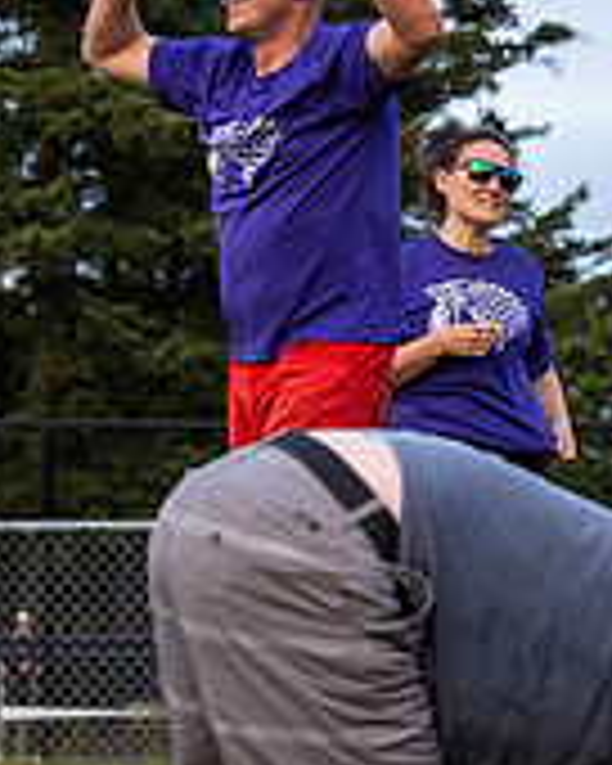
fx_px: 4664
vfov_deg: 9.4
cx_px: 511
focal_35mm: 206
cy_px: 180
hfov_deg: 7.5
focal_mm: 40
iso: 800
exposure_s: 1/500
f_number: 2.8
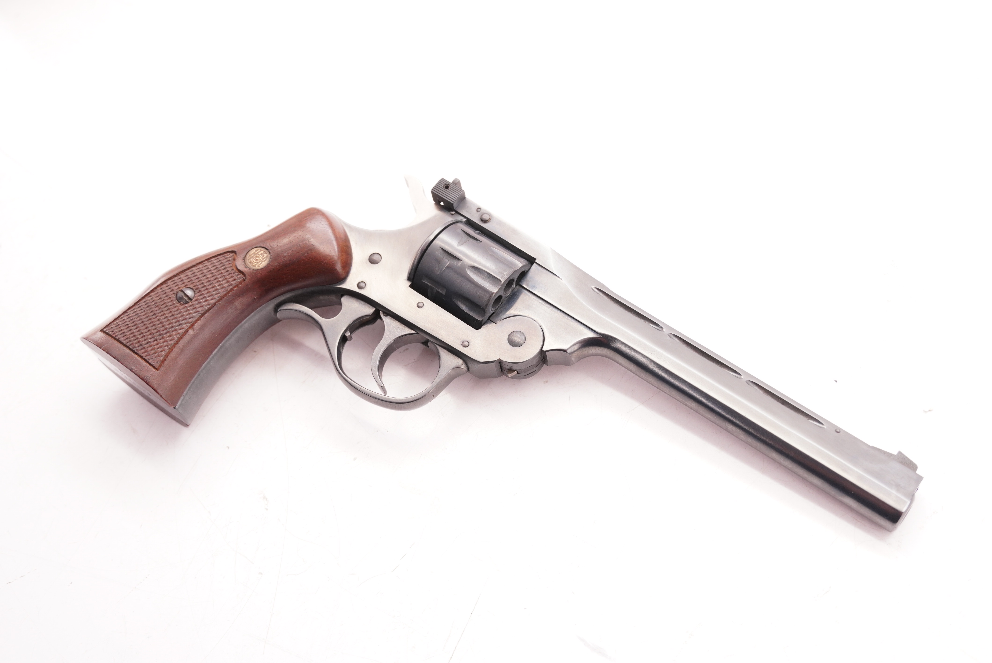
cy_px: 332
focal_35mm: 48
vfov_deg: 28.1
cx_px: 496
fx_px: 1323
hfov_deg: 41.1
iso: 800
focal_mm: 32
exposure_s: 1/125
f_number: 5.6
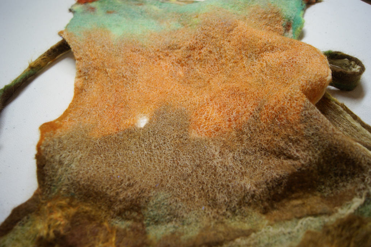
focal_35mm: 27
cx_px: 186
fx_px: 278
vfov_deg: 47.9
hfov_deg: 67.4
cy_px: 124
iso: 400
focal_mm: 18
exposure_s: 1/30
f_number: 3.5
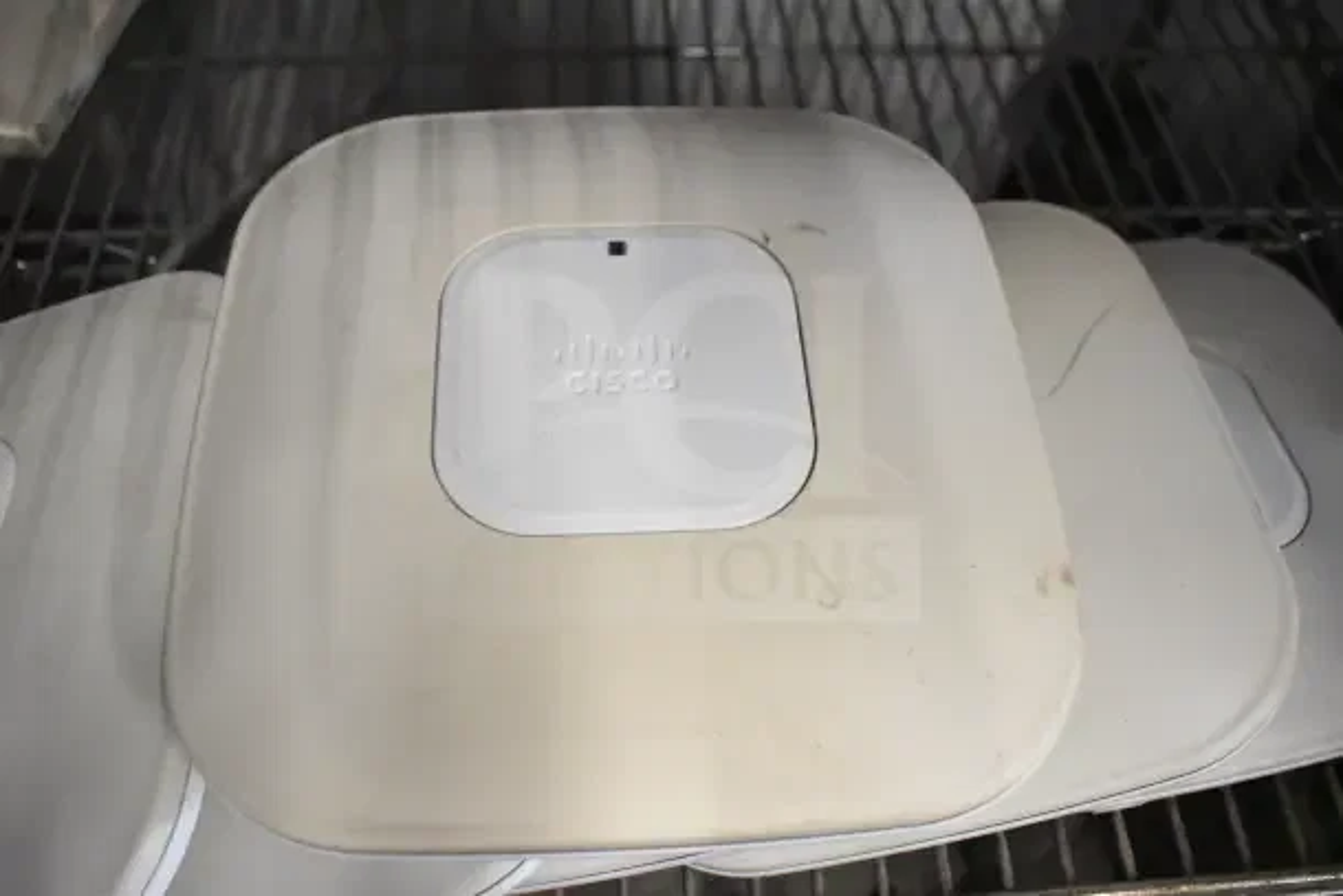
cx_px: 672
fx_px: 1175
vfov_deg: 41.7
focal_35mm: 32
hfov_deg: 59.5
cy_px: 448
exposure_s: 1/125
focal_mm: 21
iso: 6400
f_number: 5.6
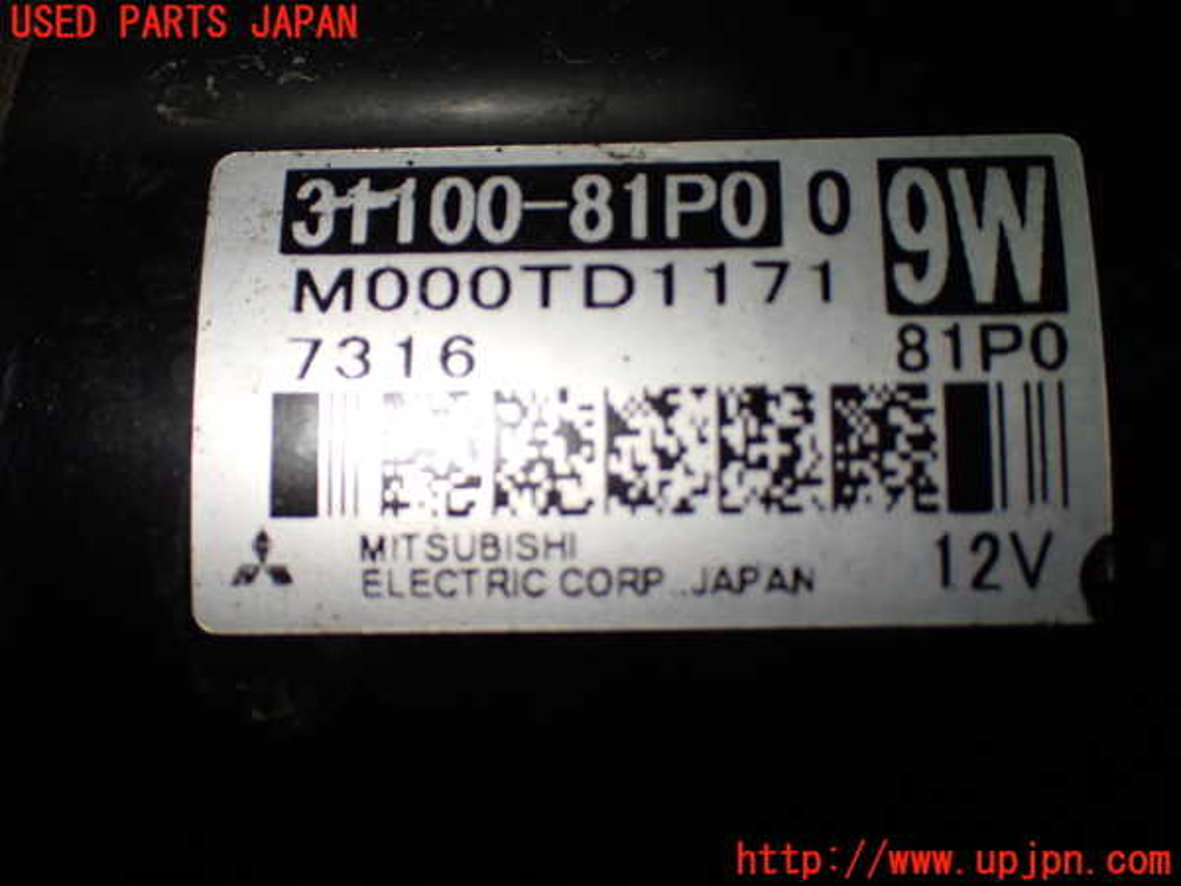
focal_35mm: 50
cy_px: 443
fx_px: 1706
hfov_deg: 38.2
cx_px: 590
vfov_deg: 29.1
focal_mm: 9.01
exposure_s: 1/200
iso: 250
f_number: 3.2
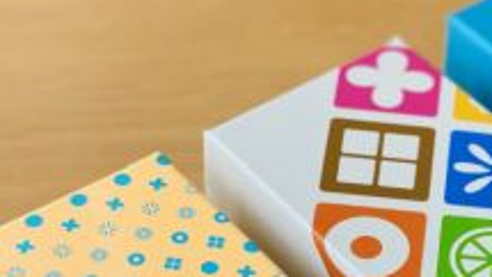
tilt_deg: -47.5
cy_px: 277
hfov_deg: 15.6
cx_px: 490
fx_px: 1761
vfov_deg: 8.9
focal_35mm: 135
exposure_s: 1/122
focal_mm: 6
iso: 50
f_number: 2
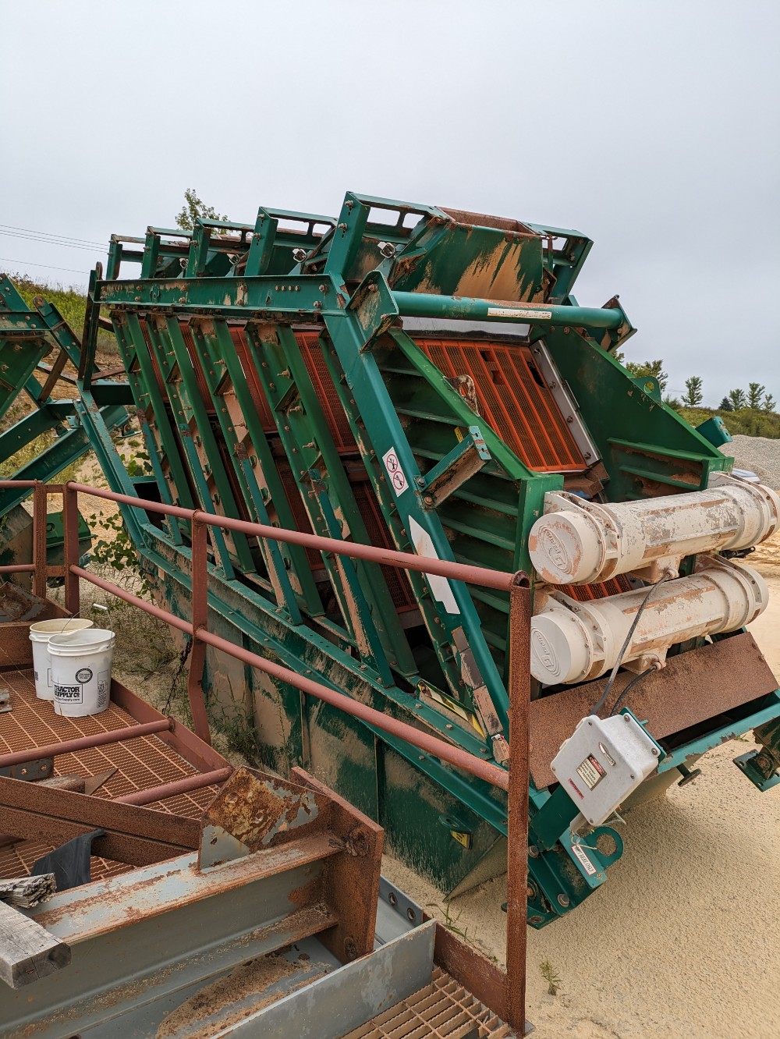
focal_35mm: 25
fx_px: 751
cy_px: 520
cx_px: 390
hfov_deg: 54.9
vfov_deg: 69.4
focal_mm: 5.43
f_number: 1.89
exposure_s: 1/324
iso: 44
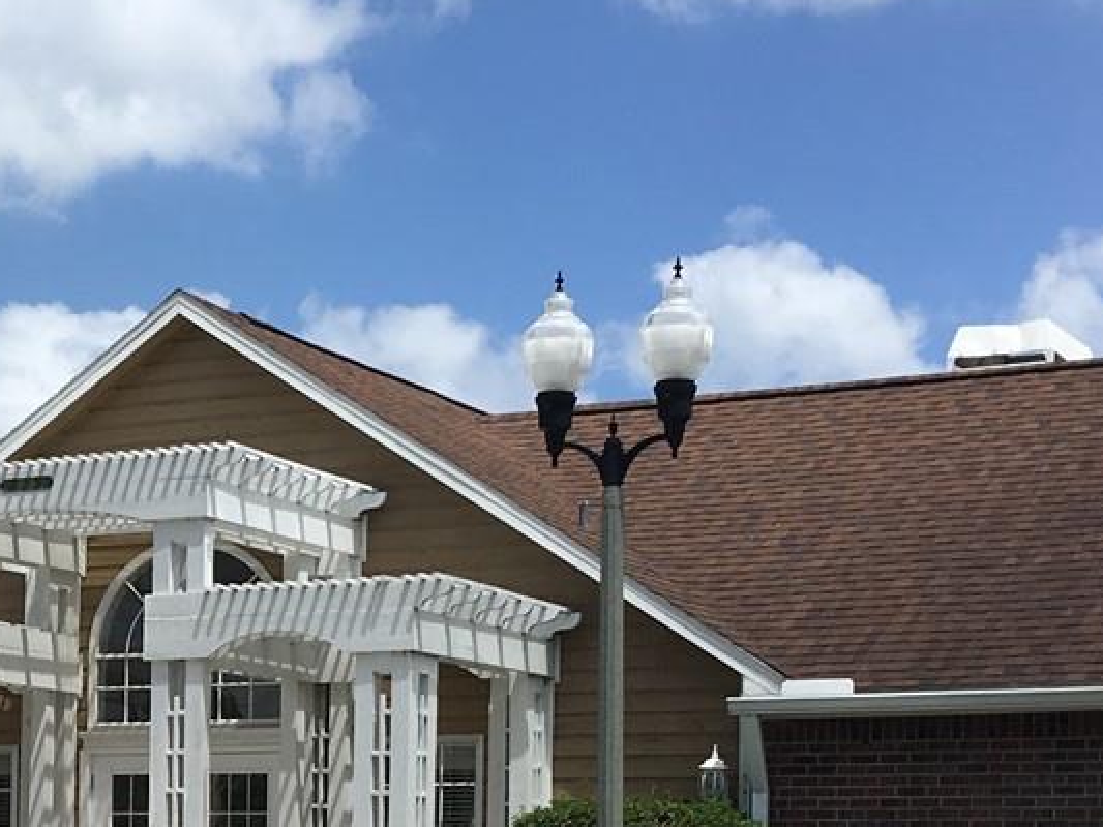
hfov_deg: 21.7
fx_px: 2773
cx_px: 8
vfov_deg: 16.6
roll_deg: -2.2
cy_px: 860
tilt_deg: +4.0
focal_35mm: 87
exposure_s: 1/2653
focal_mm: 4.15
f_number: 2.2
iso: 25
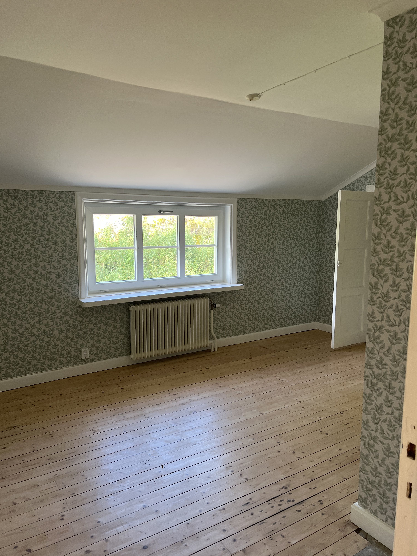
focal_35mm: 26
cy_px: 278
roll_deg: +0.9
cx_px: 208
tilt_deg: -7.6
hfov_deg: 53.1
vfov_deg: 67.3
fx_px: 418
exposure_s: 1/121
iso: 100
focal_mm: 5.7
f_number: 1.5
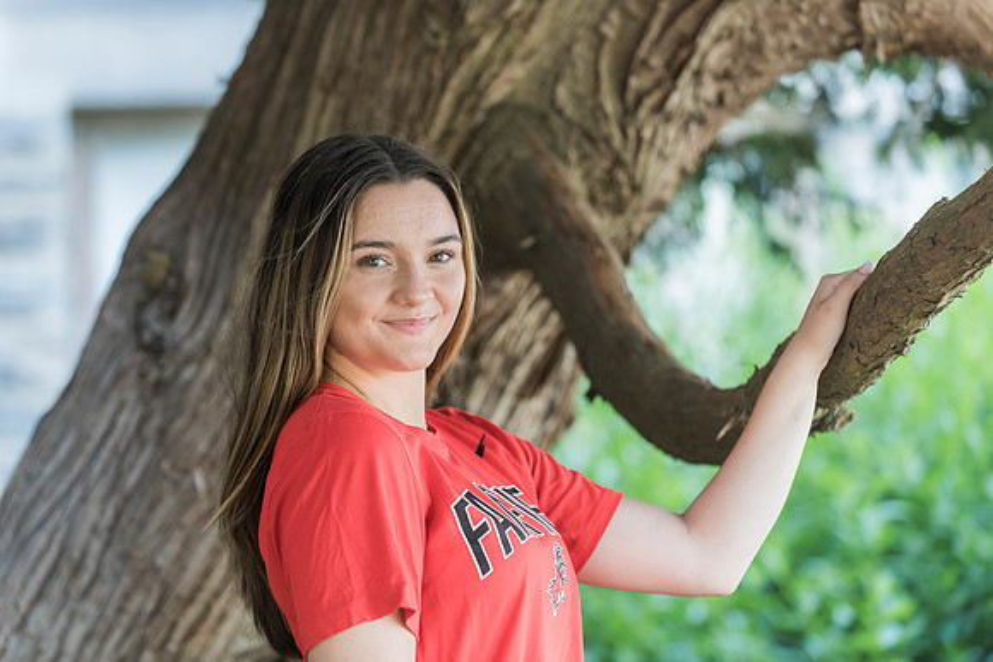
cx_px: 496
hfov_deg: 16.4
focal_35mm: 125
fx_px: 3449
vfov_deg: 11.0
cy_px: 331
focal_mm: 125
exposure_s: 1/60
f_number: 3.5
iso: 500
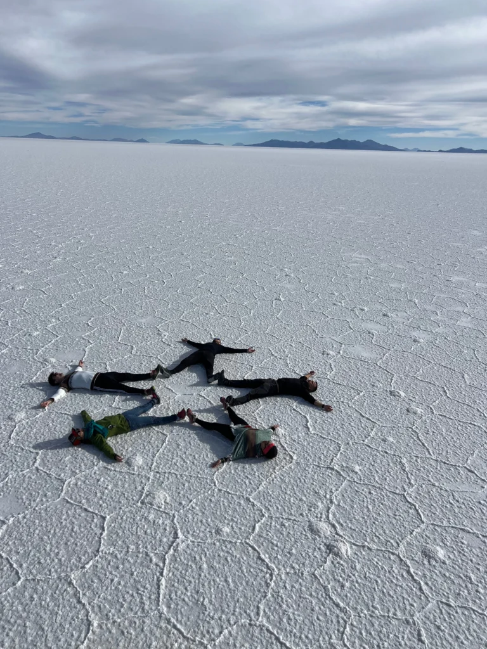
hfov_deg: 53.1
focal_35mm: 26
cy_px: 324
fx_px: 488
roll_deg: -2.3
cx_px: 244
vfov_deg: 67.3
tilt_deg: -19.4
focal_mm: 5.7
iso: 50
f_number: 1.5
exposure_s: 1/8696
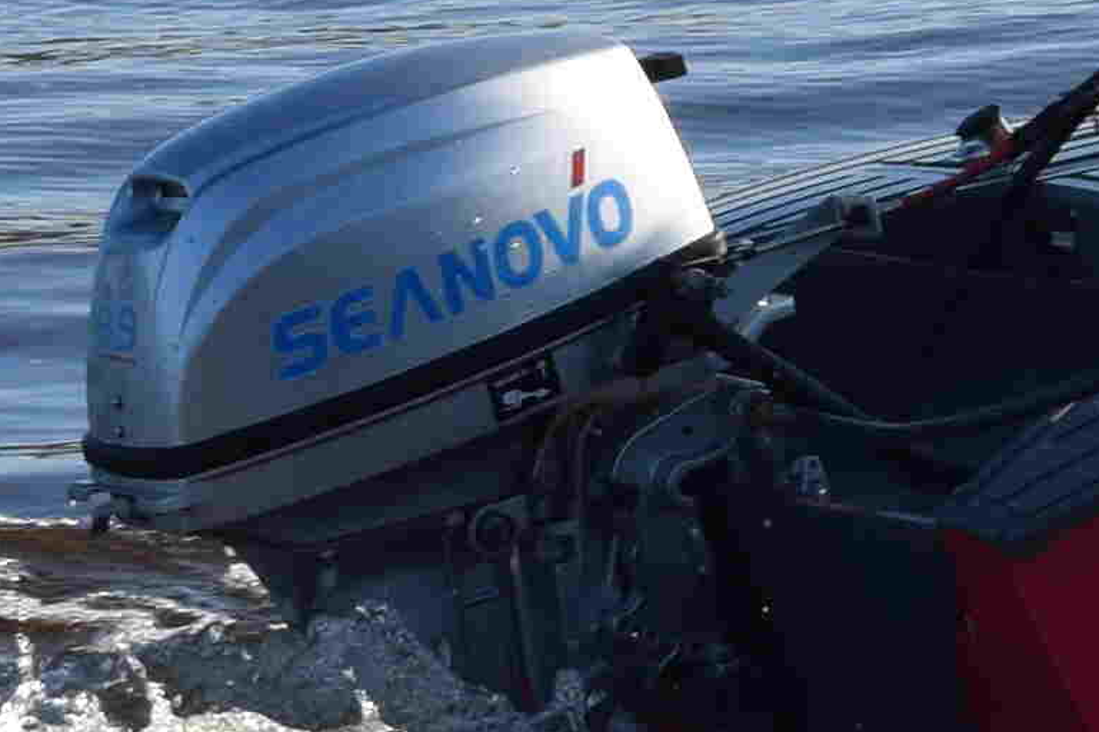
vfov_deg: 3.1
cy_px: -866
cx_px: 3048
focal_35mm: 445
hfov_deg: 4.5
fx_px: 13578
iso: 200
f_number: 10
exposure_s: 1/400
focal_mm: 38
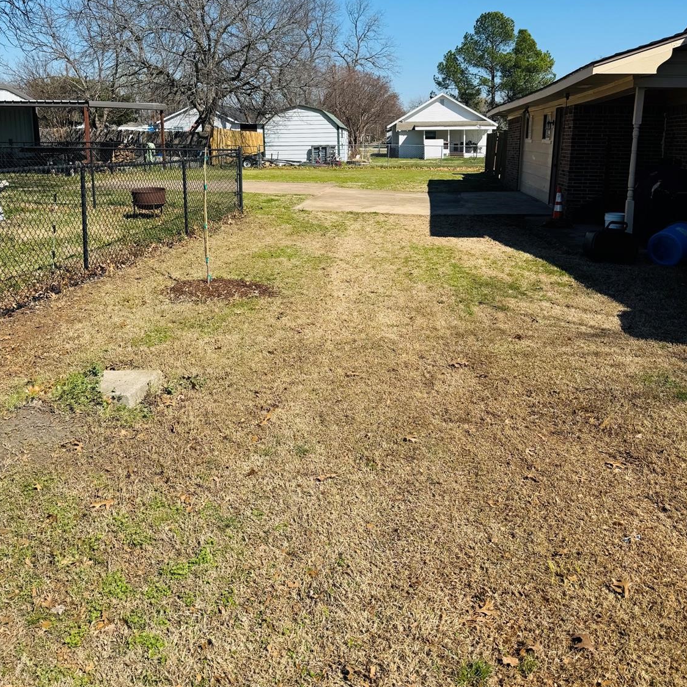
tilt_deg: -10.4
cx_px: 350
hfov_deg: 55.6
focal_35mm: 29
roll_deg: -1.1
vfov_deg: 55.0
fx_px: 651
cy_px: 258
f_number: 1.78
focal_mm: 6.76
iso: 80
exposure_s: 1/4950
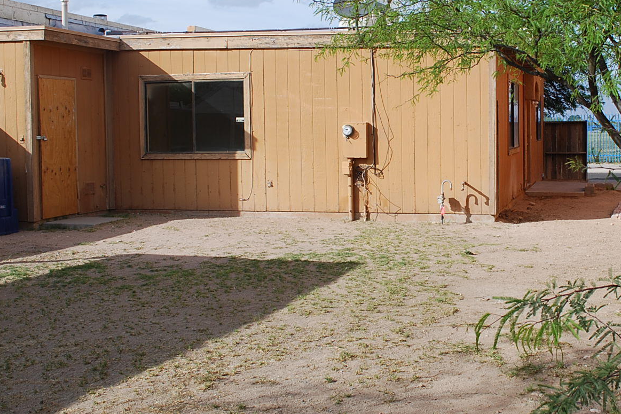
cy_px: 163
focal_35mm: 45
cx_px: 412
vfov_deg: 29.8
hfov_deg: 43.0
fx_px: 776
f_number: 8
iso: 100
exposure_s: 1/250
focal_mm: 18
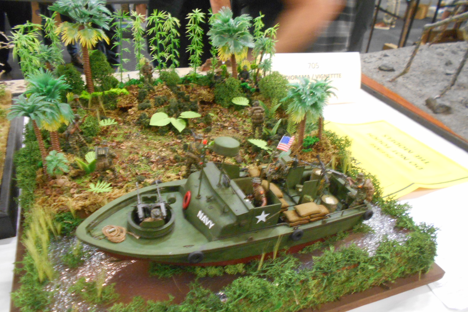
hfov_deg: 65.5
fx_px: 364
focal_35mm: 28
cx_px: 231
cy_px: 170
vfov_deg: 46.3
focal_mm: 4.6
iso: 500
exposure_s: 1/8
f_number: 3.2
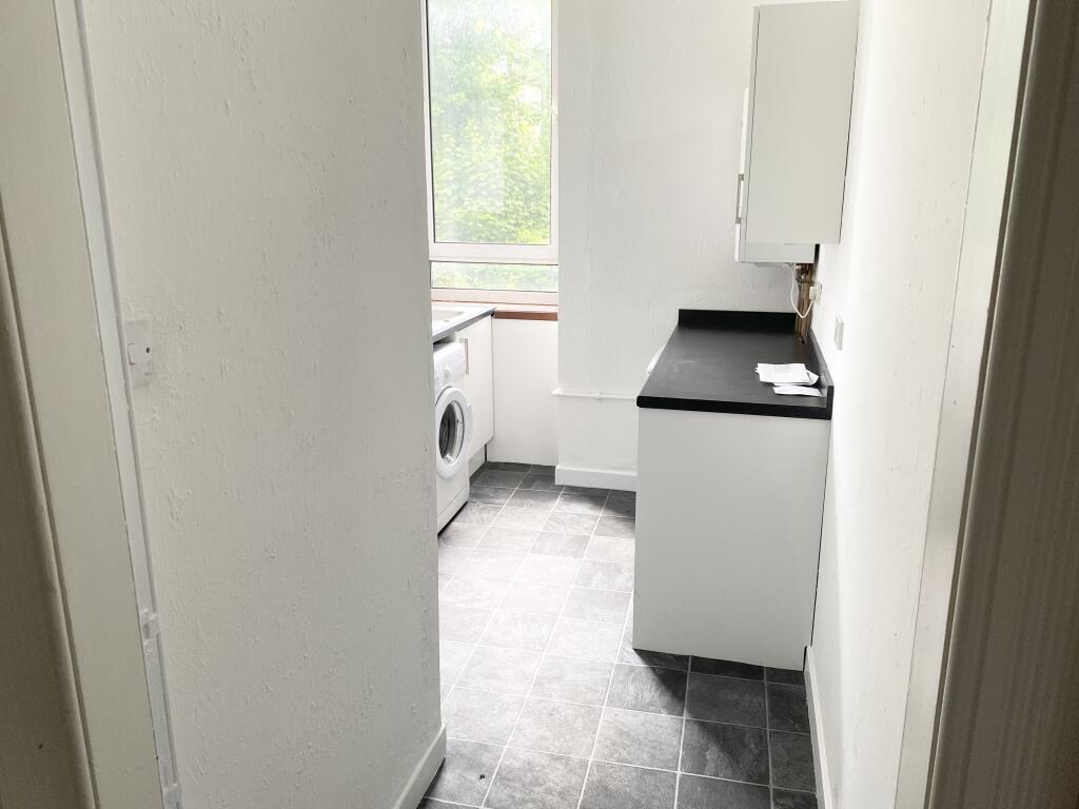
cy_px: 404
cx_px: 540
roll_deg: -0.1
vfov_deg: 53.1
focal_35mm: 26
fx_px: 810
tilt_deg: -15.8
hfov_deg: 67.3
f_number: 1.8
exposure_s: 1/121
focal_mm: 4.25
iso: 80
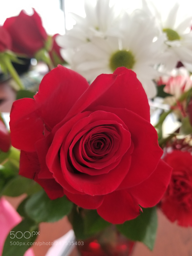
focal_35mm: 26
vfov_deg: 67.3
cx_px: 96
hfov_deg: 53.1
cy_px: 128
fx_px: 192
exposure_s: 1/26
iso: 200
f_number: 1.7
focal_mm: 4.25
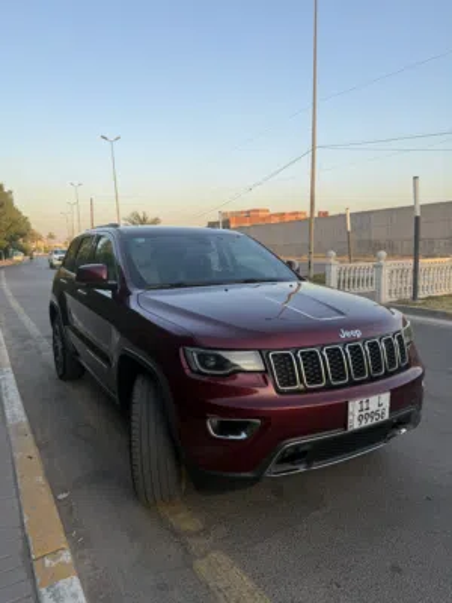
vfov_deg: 71.6
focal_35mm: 24
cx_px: 226
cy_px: 302
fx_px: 418
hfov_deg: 56.8
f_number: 1.78
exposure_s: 1/796
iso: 80
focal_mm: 6.76
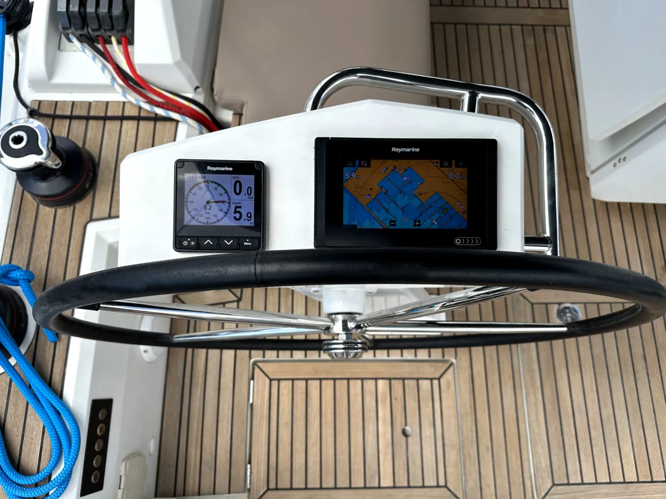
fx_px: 462
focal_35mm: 24
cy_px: 250
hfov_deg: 71.6
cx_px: 333
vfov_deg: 56.8
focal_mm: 6.9
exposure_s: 1/2155
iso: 80
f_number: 1.8
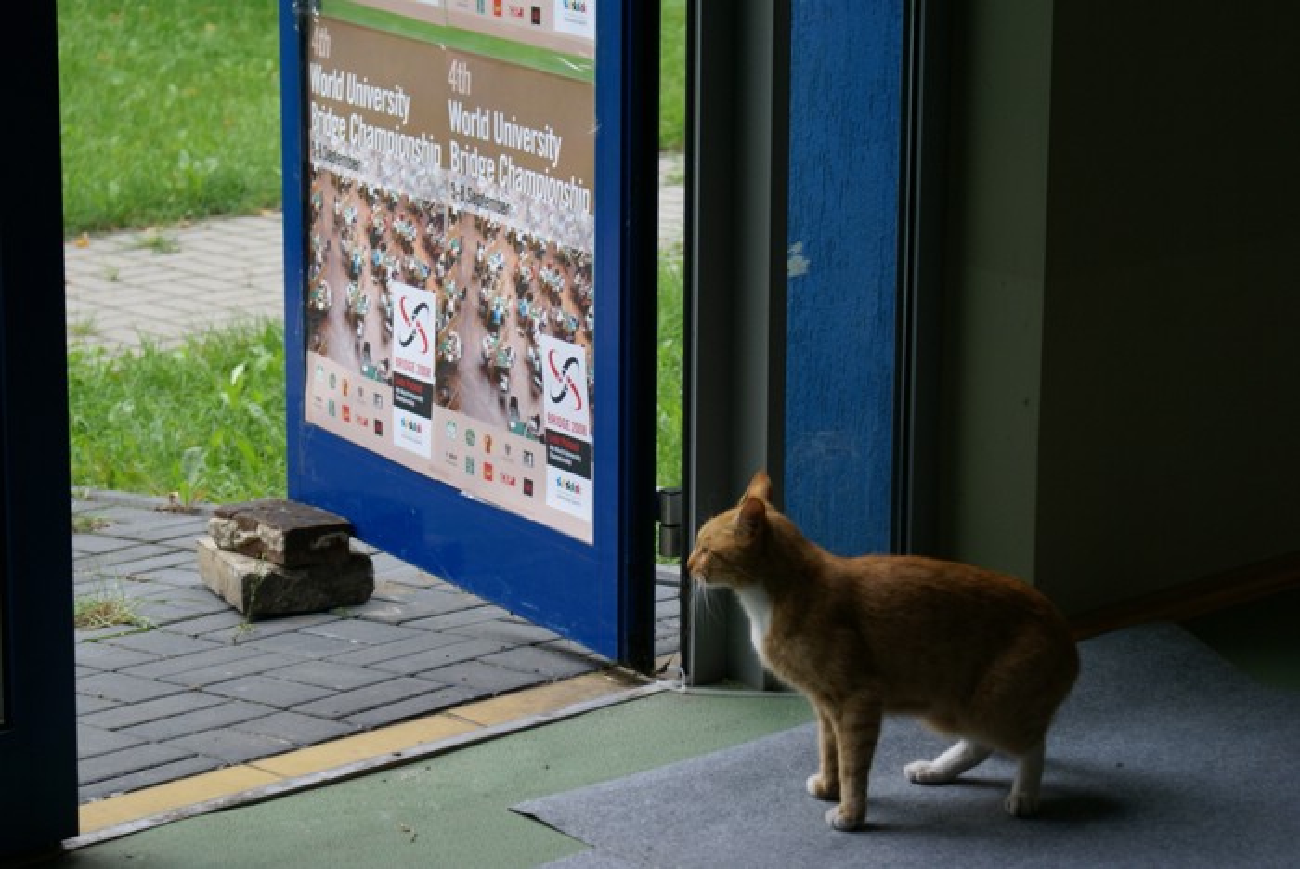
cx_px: 650
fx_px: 3795
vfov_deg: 13.1
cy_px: 434
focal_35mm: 105
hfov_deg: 19.4
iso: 200
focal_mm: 70
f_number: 5.6
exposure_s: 1/80
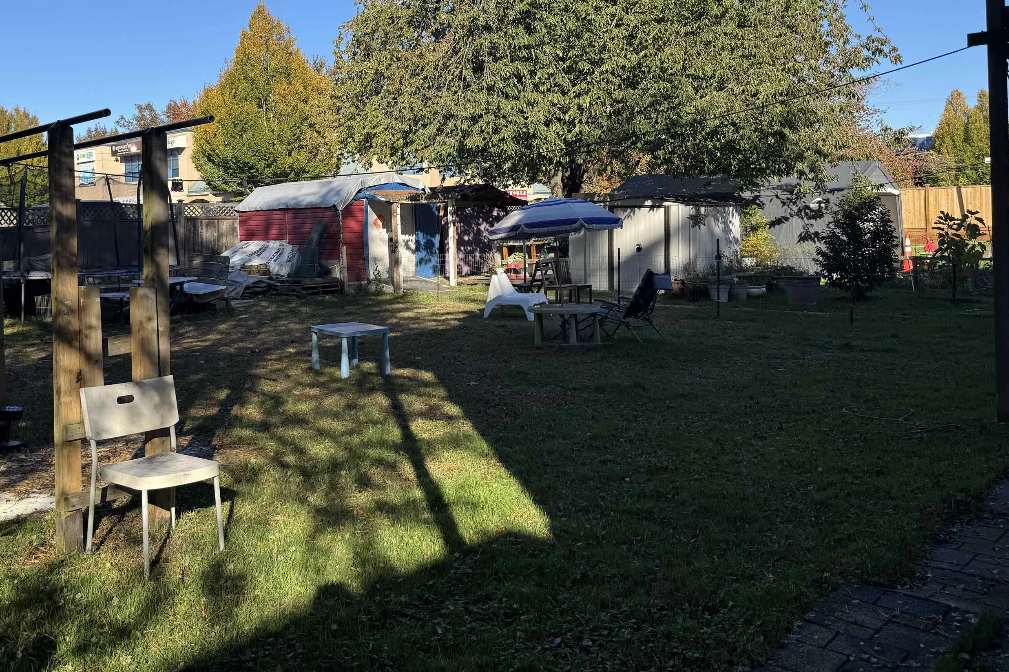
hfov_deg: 59.9
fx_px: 869
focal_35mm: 31
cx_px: 419
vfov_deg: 41.8
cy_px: 225
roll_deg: +2.0
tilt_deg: +0.8
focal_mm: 6.76
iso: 80
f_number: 1.78
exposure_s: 1/2415
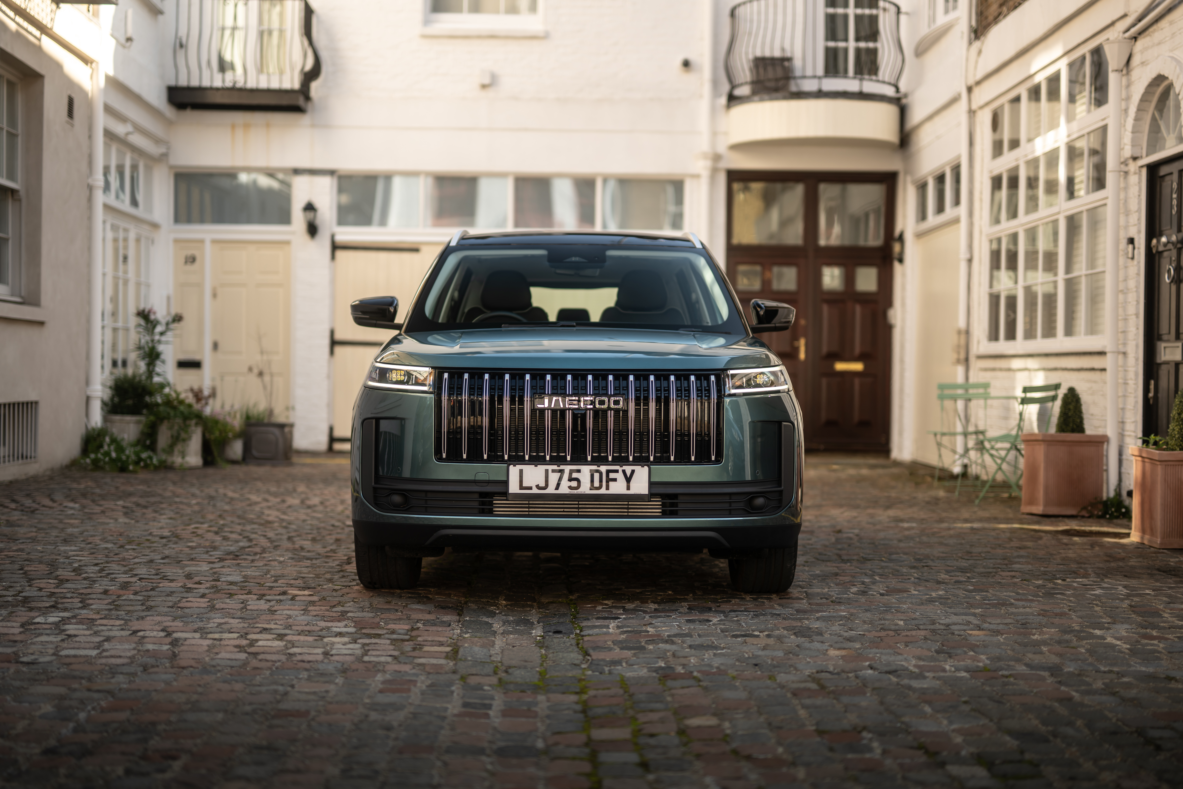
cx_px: 592
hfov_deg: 39.6
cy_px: 394
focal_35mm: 50
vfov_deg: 27.0
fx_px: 1643
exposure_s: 1/320
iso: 32
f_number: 1.2
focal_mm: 50
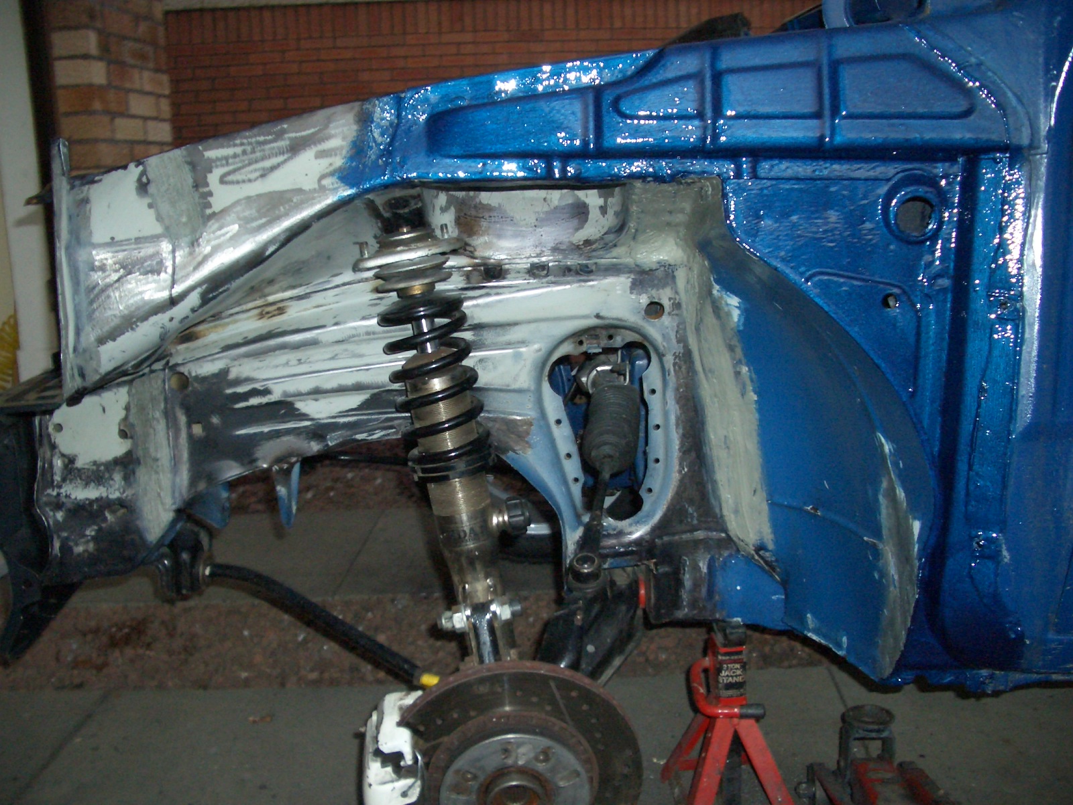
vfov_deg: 40.7
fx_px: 1085
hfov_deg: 52.6
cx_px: 536
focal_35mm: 35
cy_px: 402
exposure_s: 1/60
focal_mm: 5.8
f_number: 2.6
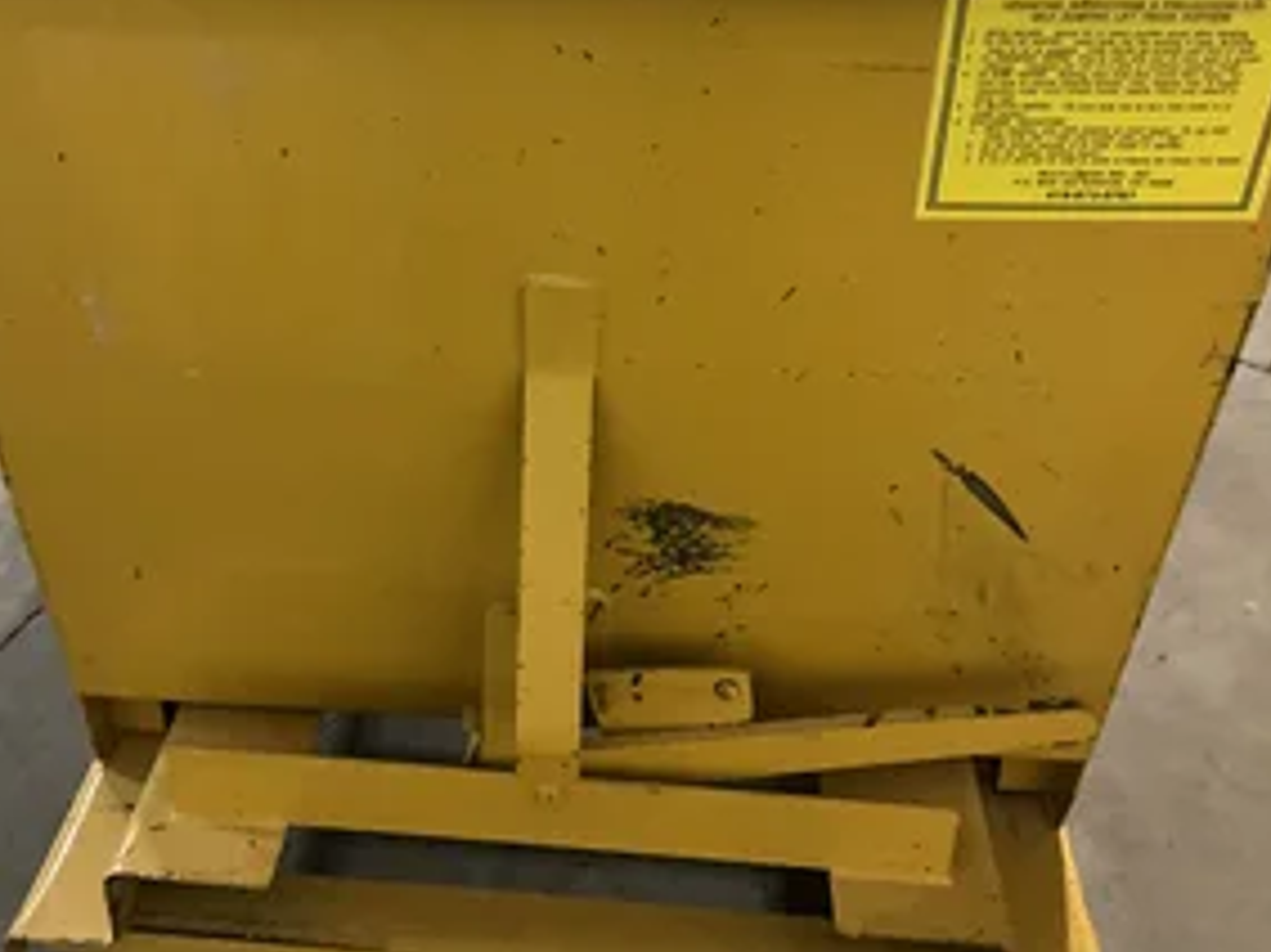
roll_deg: +2.4
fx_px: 1505
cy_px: 283
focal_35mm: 41
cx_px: 534
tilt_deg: -27.8
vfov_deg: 34.6
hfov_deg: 45.6
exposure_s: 1/30
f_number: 1.8
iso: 320
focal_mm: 3
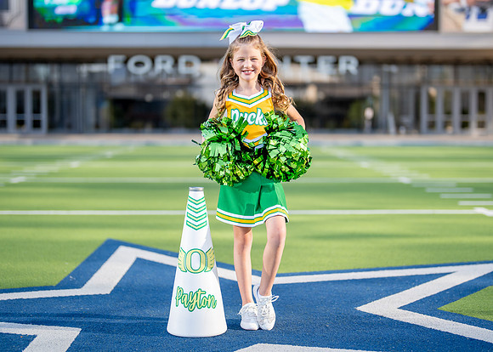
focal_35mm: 66
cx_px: 258
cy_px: 179
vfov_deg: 21.4
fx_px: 929
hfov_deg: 29.7
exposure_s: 1/2500
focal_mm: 50
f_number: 1.2
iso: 100
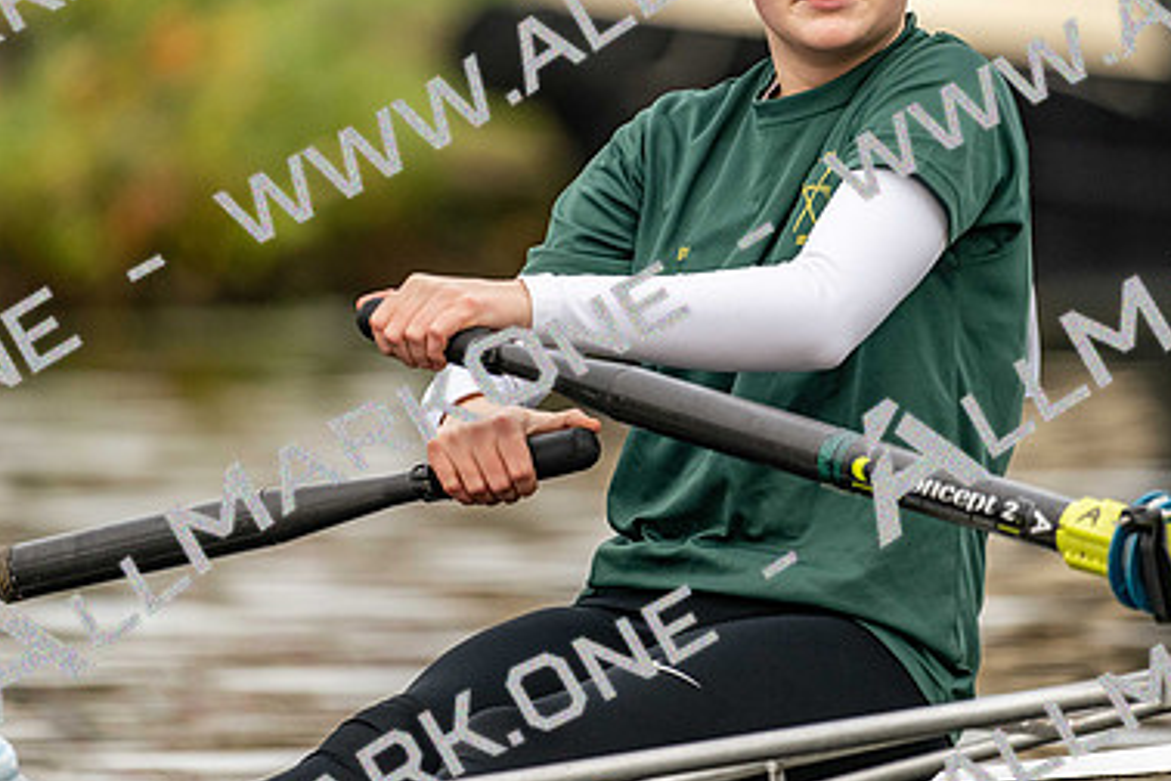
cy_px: 253
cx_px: 598
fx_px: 19970
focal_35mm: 614
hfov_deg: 3.4
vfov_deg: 2.2
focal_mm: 400
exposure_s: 1/2500
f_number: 4.5
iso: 1600
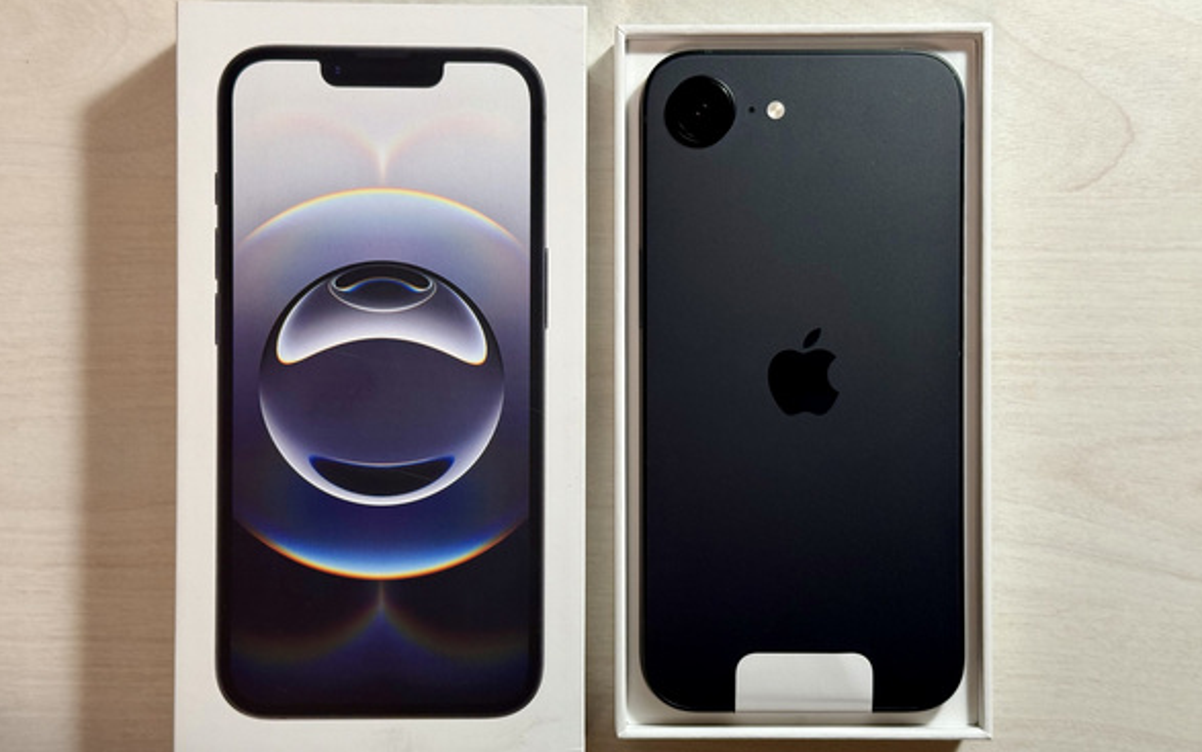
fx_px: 1704
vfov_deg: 24.9
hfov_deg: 38.9
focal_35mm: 52
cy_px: 393
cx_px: 606
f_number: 1.78
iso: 64
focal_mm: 6.76
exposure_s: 1/64
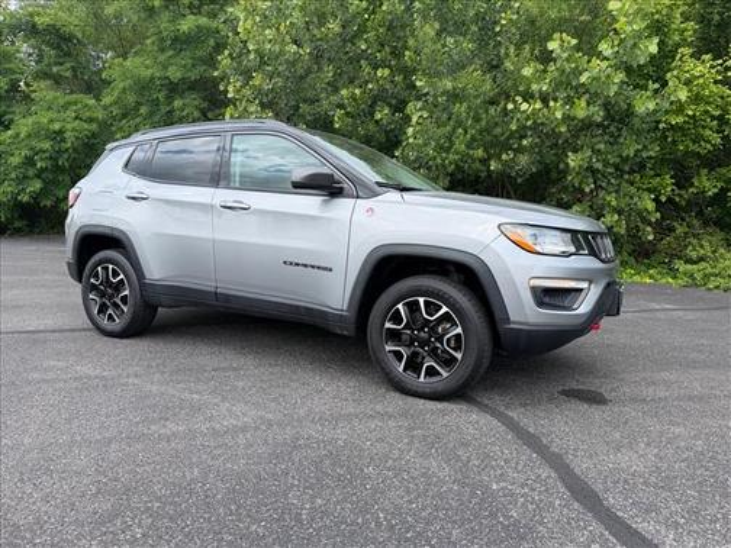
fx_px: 507
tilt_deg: -4.5
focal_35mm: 24
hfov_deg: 71.6
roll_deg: -0.2
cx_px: 366
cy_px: 274
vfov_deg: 56.8
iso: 80
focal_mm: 6.76
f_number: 1.78
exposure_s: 1/1464
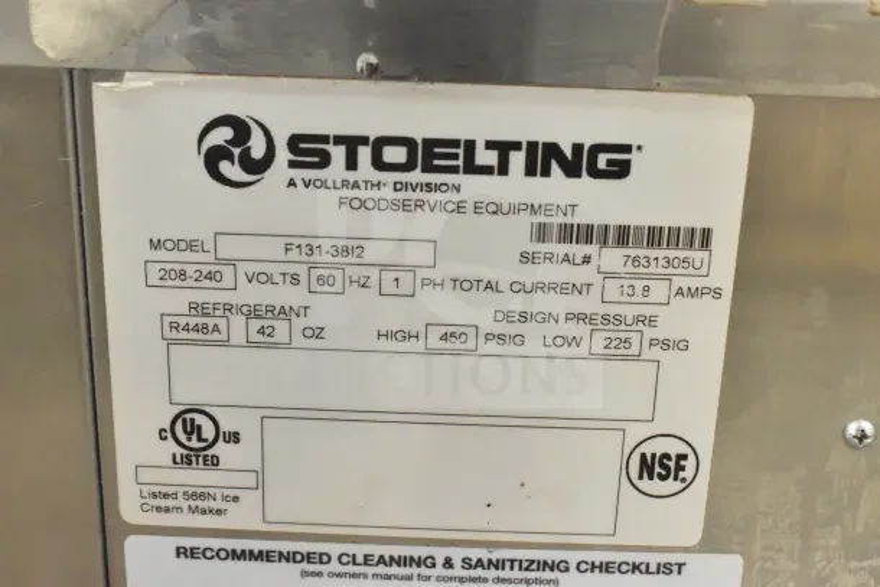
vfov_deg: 23.8
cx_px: 440
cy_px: 294
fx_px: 1394
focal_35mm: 57
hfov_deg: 35.0
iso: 6400
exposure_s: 1/160
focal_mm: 38
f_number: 6.3
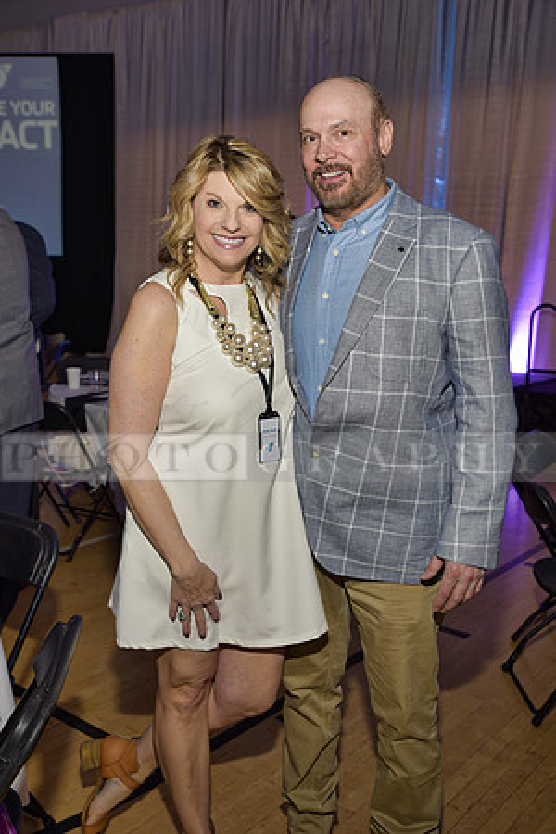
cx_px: 278
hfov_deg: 35.1
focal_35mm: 38
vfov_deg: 50.7
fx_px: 880
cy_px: 417
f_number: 5
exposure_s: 1/60
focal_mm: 38
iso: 200
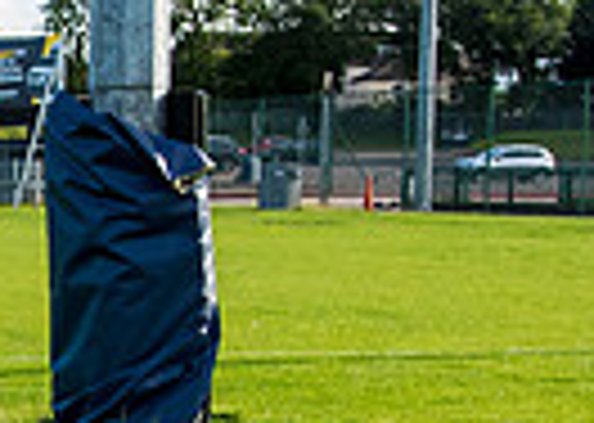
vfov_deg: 11.9
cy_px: 499
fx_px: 1989
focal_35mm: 118
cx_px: -346
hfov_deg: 15.4
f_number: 4.5
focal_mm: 20
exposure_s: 1/1600
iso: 800
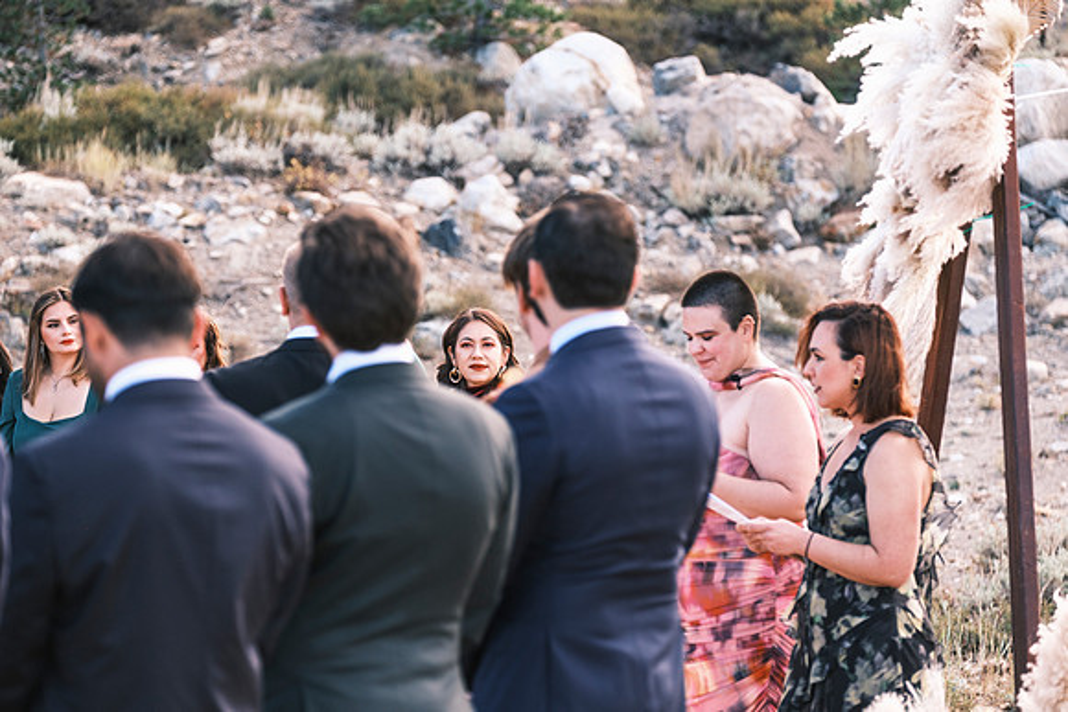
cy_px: 356
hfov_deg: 14.0
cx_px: 534
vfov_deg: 9.3
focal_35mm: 147
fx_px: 4362
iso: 400
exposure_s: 1/550
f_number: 3.2
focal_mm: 98.2
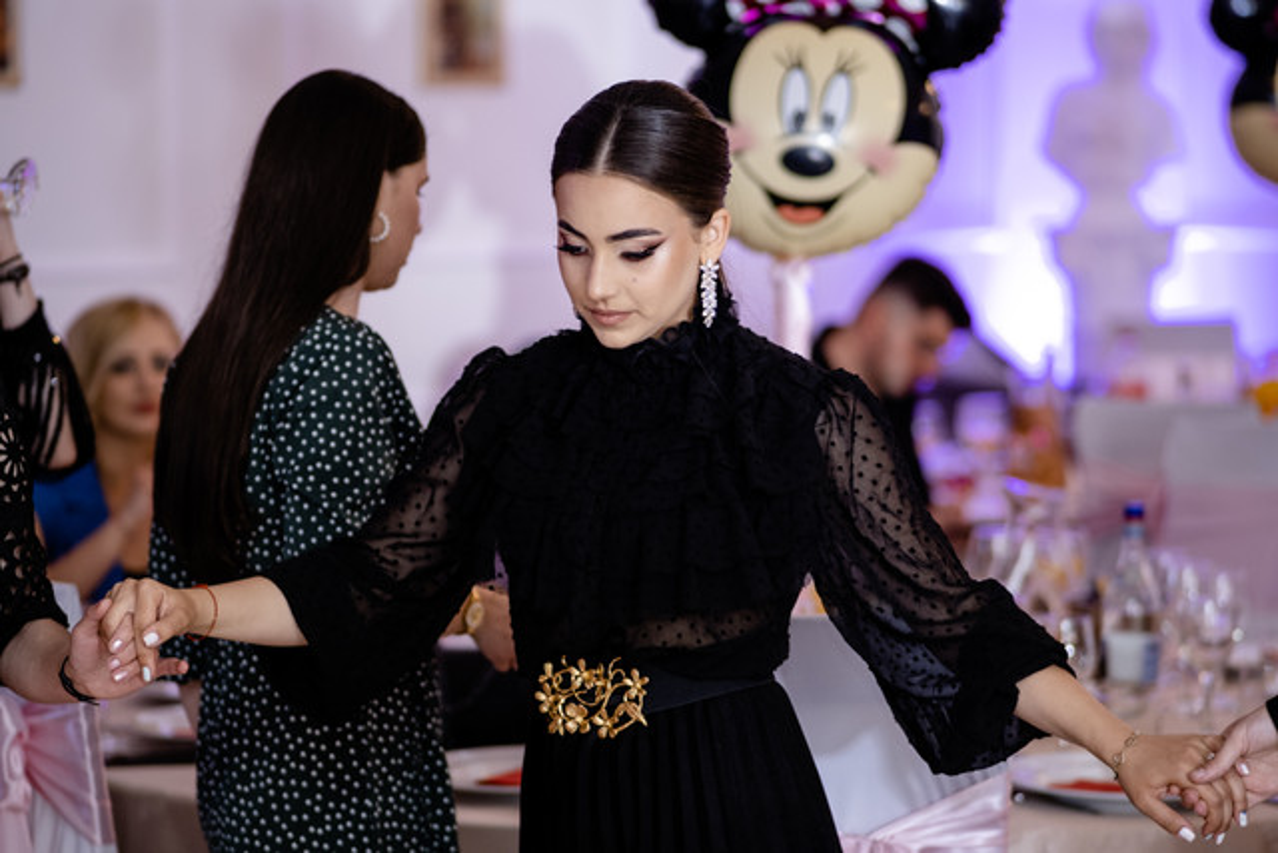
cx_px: 639
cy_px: 426
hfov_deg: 16.0
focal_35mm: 128
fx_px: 4545
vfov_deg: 10.7
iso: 800
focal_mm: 85
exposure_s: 1/200
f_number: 1.8
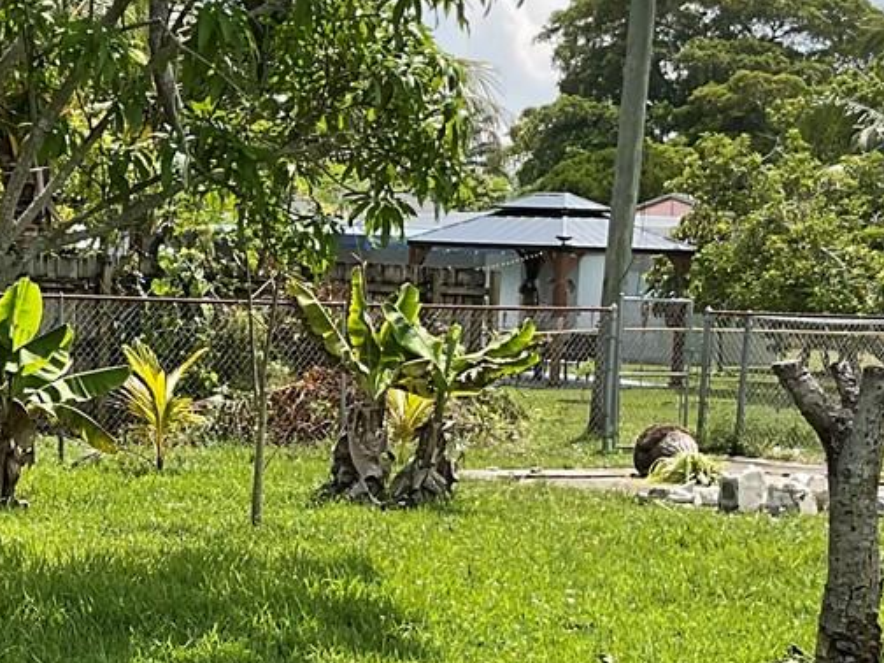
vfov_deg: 15.9
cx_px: 128
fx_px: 2349
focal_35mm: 92
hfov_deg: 21.0
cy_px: 572
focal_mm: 3
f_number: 1.8
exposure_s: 1/1250
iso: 16
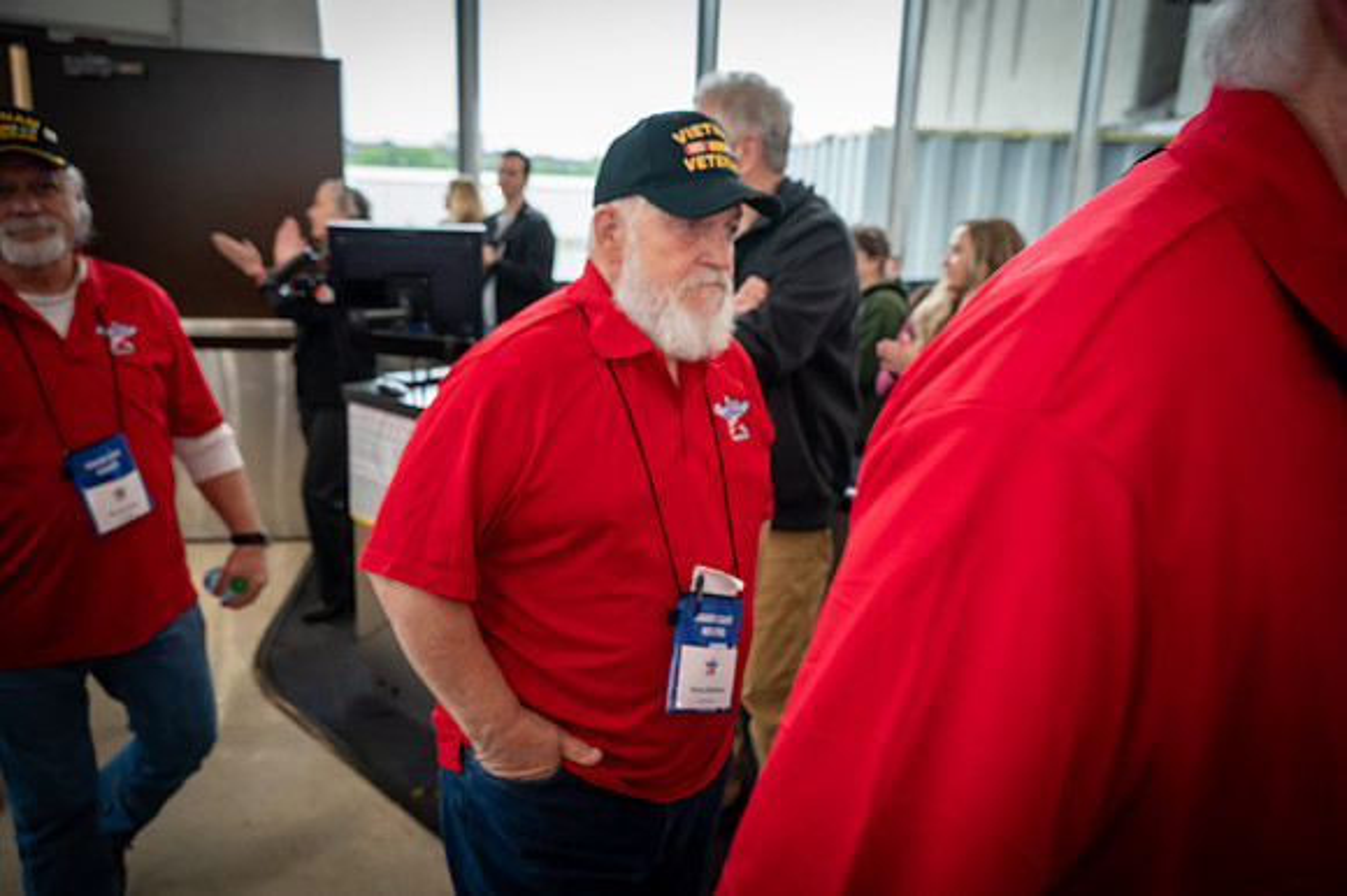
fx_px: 1066
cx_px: 674
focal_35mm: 28
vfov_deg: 45.6
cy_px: 448
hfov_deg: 64.6
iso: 3600
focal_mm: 28.5
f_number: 5
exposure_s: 1/100
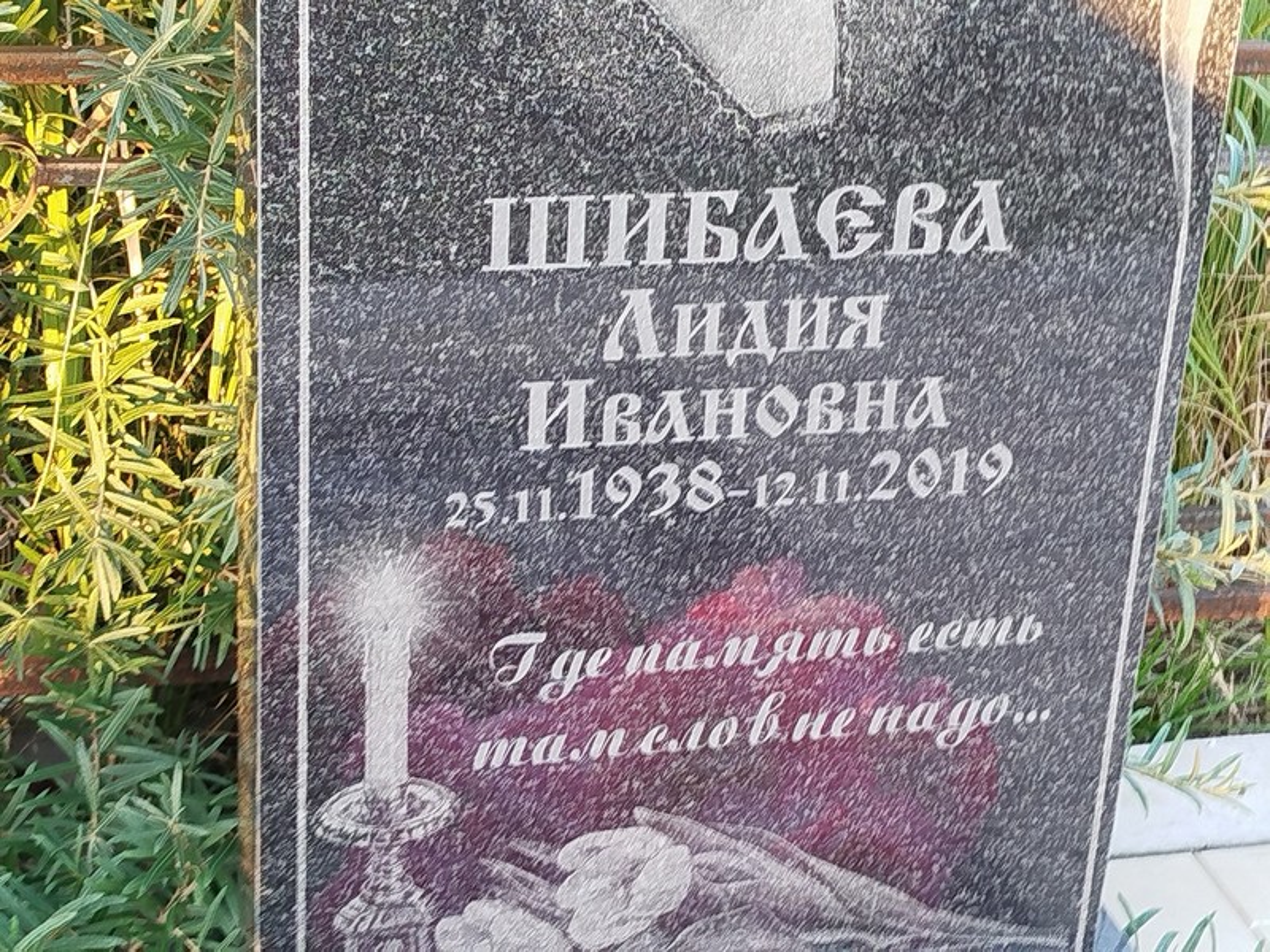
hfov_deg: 27.0
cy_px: 476
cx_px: 635
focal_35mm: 72
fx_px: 2642
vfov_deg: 20.4
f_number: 1.7
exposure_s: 1/50
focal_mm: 5.31
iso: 125
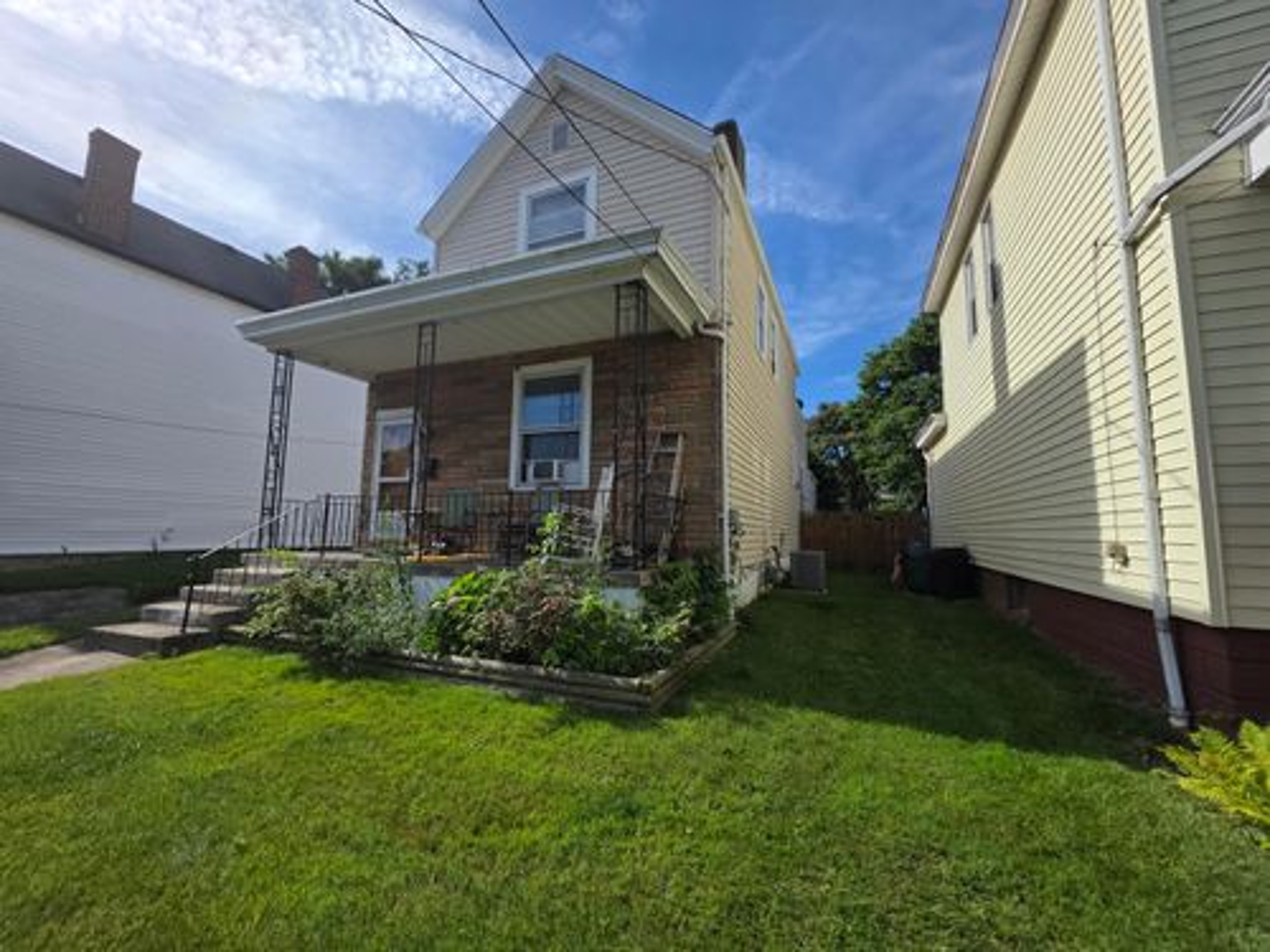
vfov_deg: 89.9
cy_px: 476
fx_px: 477
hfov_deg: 106.2
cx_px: 635
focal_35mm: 13
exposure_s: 1/2327
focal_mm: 2.2
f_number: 1.9
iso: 40
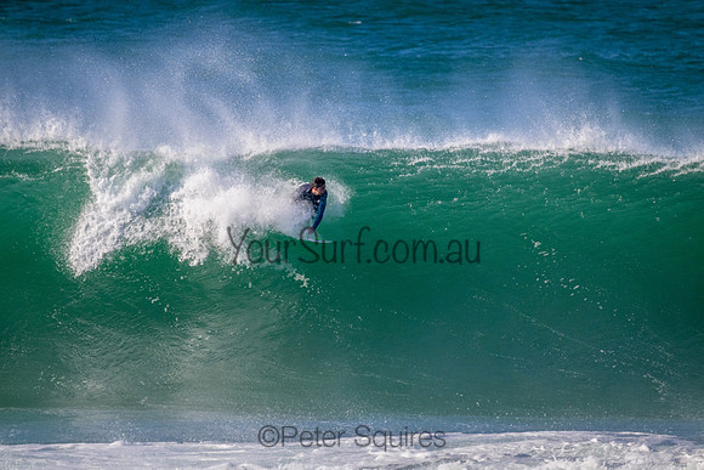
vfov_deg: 1.7
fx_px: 15647
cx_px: 352
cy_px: 235
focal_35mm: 800
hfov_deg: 2.6
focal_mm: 800
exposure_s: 1/2000
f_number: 11
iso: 2000
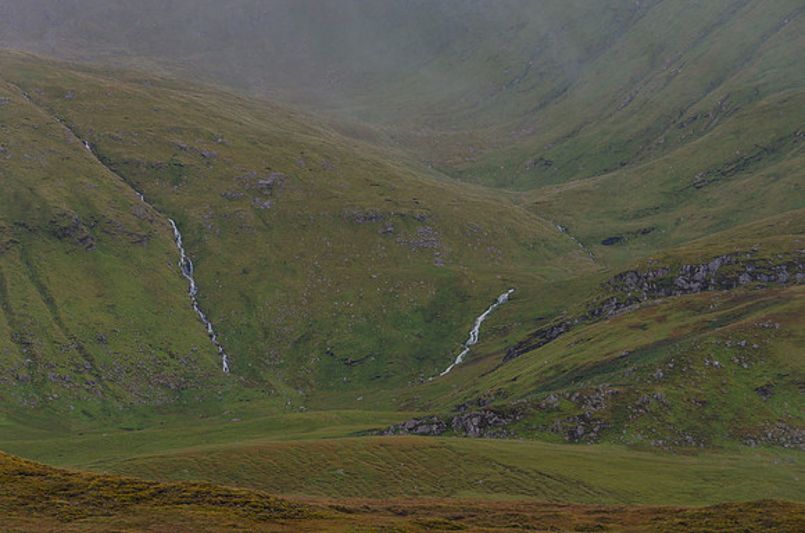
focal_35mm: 109
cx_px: 356
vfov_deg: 12.5
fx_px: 2426
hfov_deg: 18.8
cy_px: 236
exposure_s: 1/250
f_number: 6.3
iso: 100
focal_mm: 65
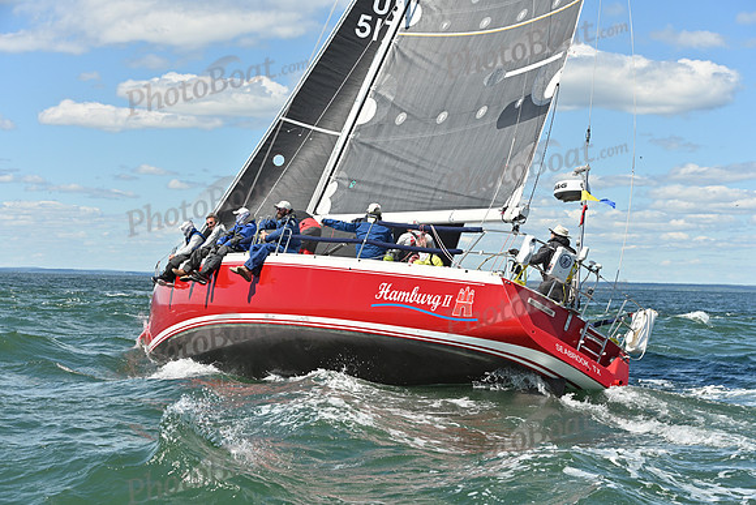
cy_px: 252
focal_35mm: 70
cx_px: 378
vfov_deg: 19.5
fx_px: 1470
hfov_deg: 28.8
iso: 320
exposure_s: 1/1600
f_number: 6.3
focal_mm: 70
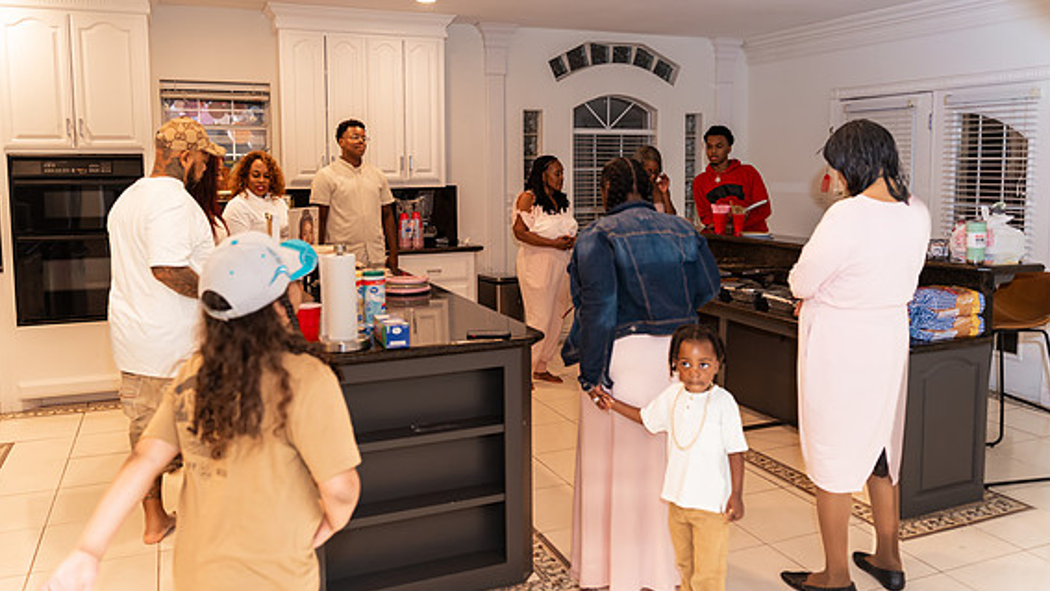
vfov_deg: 38.8
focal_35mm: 30
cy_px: 240
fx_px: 835
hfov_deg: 64.3
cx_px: 530
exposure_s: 1/200
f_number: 2.8
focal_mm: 28
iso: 1000
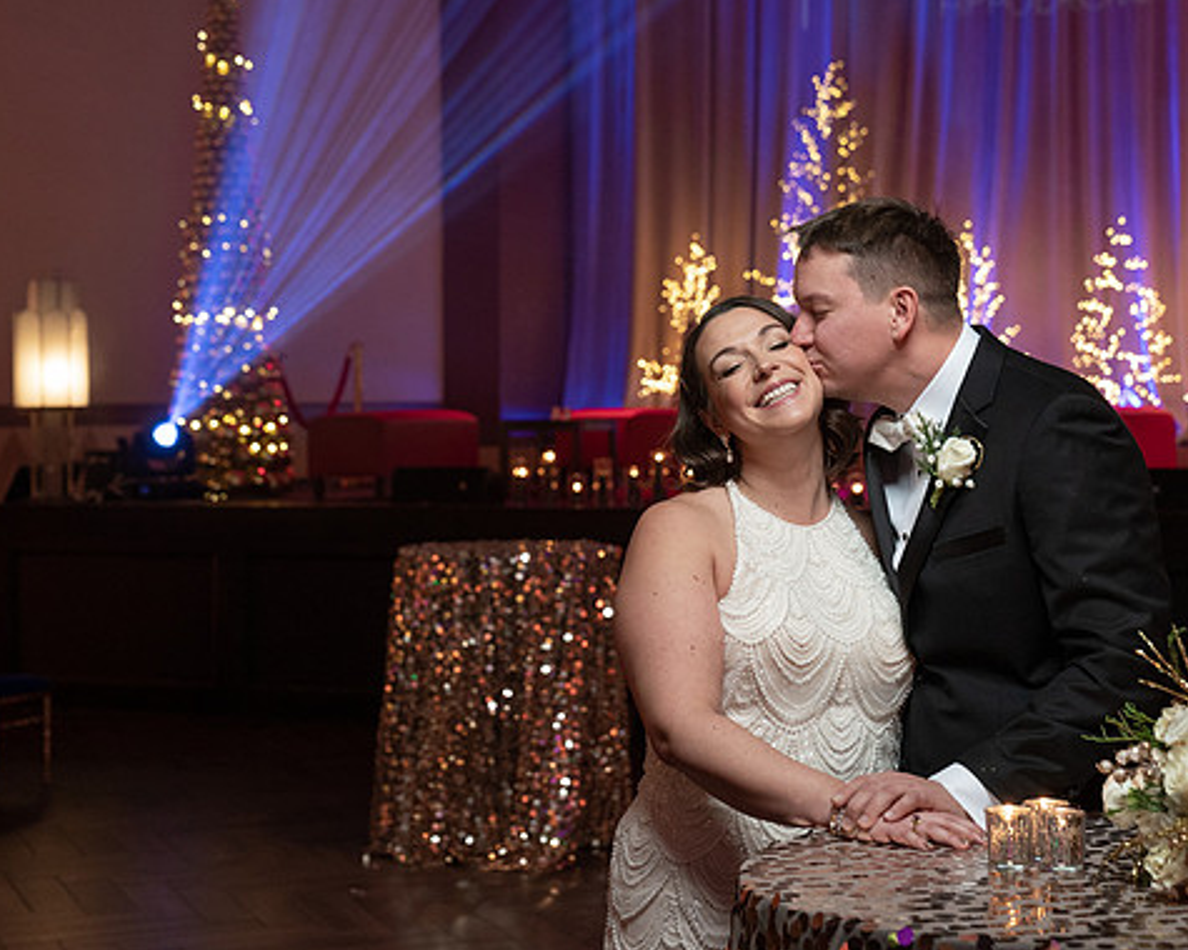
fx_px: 2532
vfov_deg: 21.2
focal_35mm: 72
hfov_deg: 26.4
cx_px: 683
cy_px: 367
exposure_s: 1/100
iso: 2000
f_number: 4
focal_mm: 50
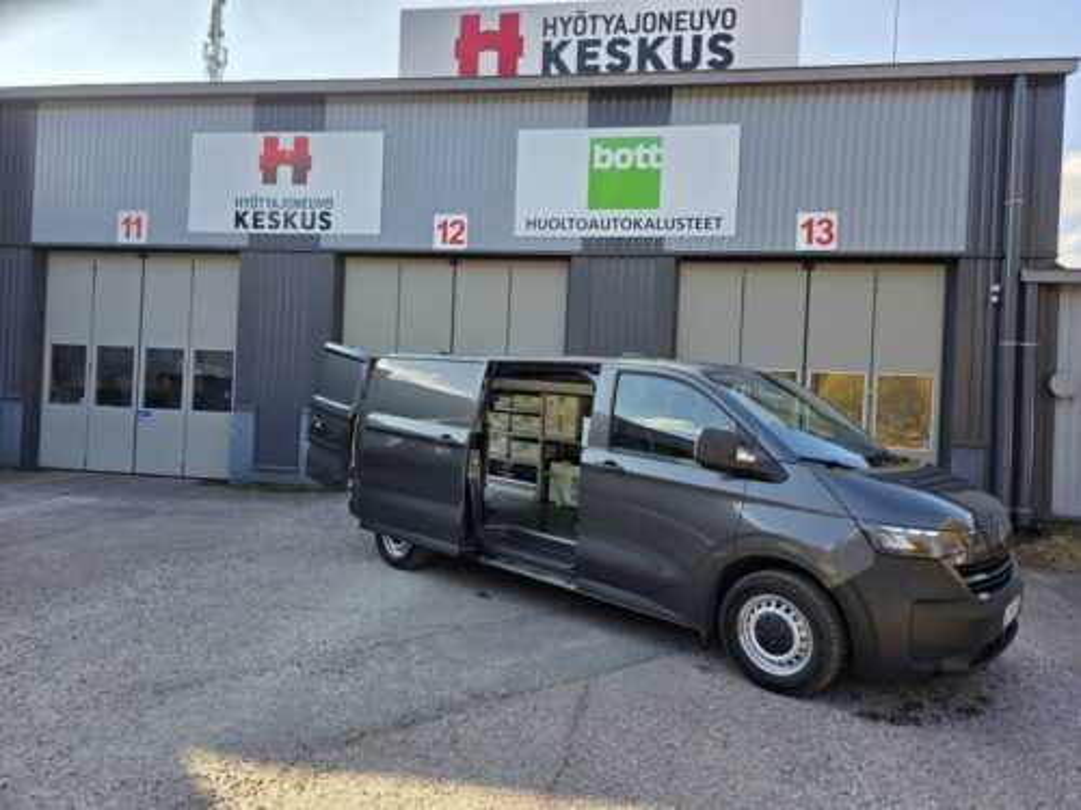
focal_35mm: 23
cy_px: 405
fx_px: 718
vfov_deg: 58.9
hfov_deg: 73.9
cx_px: 540
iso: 80
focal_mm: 6.3
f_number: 1.7
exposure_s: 1/2005
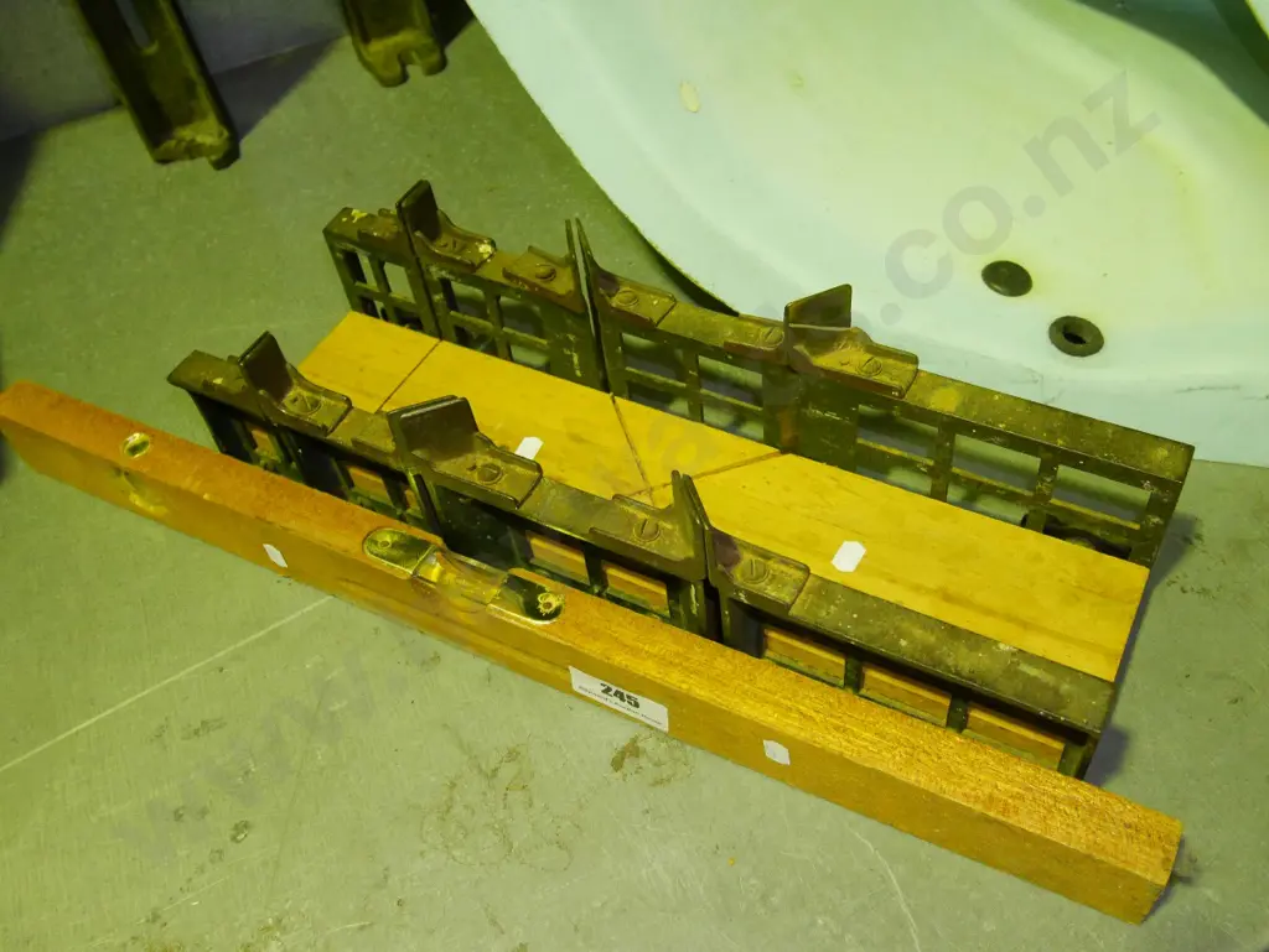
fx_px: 1174
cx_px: 634
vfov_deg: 44.2
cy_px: 476
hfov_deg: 56.8
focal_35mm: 32
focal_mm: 16
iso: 3200
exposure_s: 1/160
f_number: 4
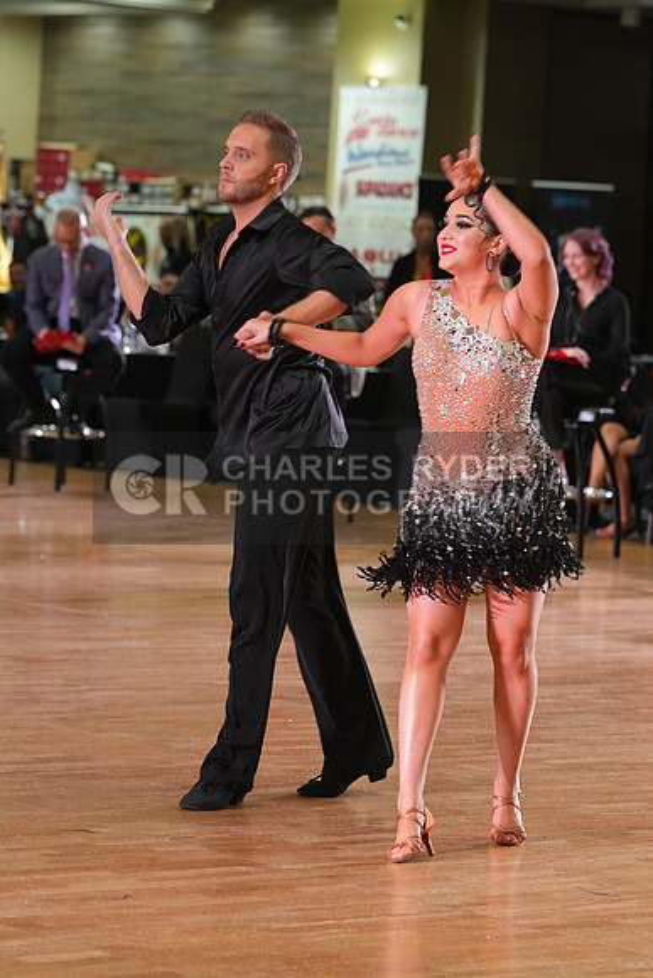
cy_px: 489
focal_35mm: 158
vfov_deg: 13.0
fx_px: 4296
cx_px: 326
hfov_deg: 8.7
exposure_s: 1/200
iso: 3200
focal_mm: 158
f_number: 5.6
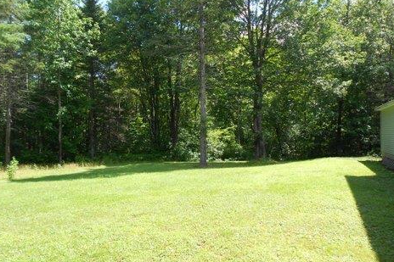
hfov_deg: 65.5
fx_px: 306
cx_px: 194
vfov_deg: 46.4
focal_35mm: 28
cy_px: 130
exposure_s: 1/250
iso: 80
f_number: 3.2
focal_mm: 4.6
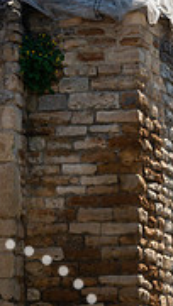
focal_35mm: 331
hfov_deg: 3.7
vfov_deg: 6.5
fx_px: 2696
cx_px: 236
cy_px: 402
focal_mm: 75
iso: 160
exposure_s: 1/800
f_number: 5
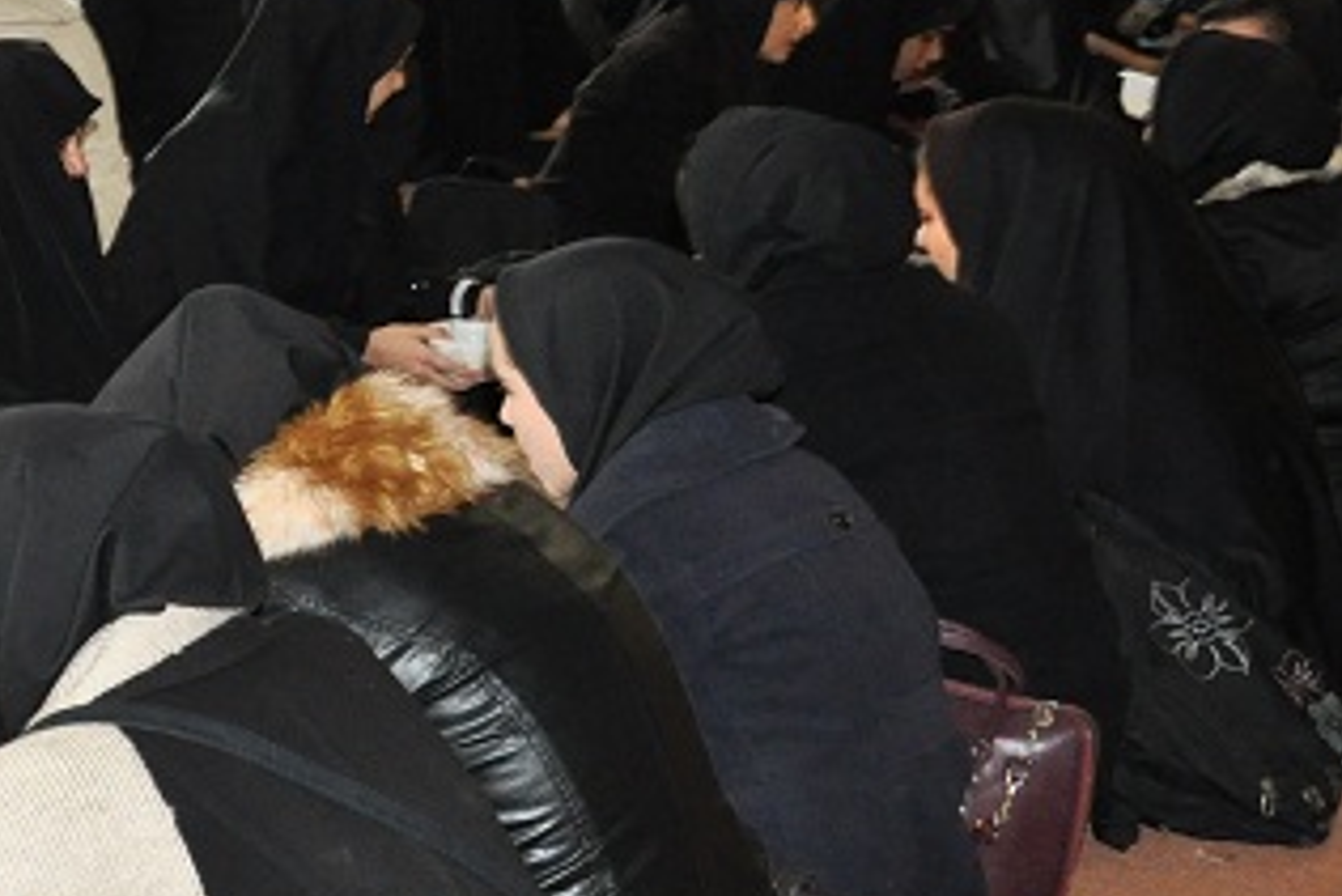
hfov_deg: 19.4
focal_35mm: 94
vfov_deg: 14.6
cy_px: 395
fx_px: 3506
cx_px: -565
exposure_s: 1/60
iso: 1250
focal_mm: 22
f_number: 4.5
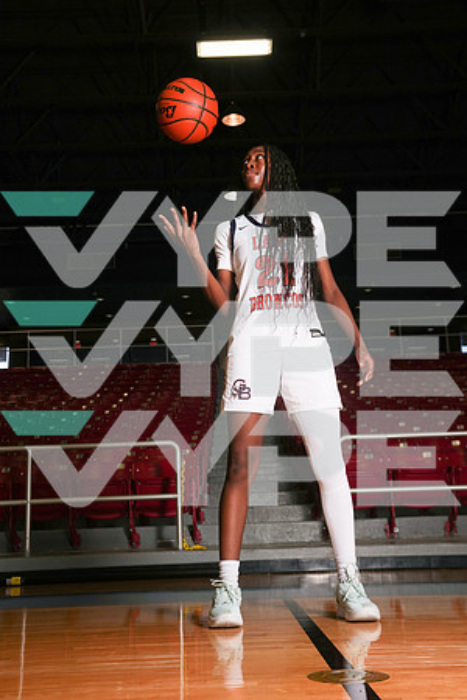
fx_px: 798
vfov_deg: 47.4
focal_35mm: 41
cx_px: 234
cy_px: 350
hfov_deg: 32.6
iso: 250
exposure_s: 1/200
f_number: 6.3
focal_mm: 41
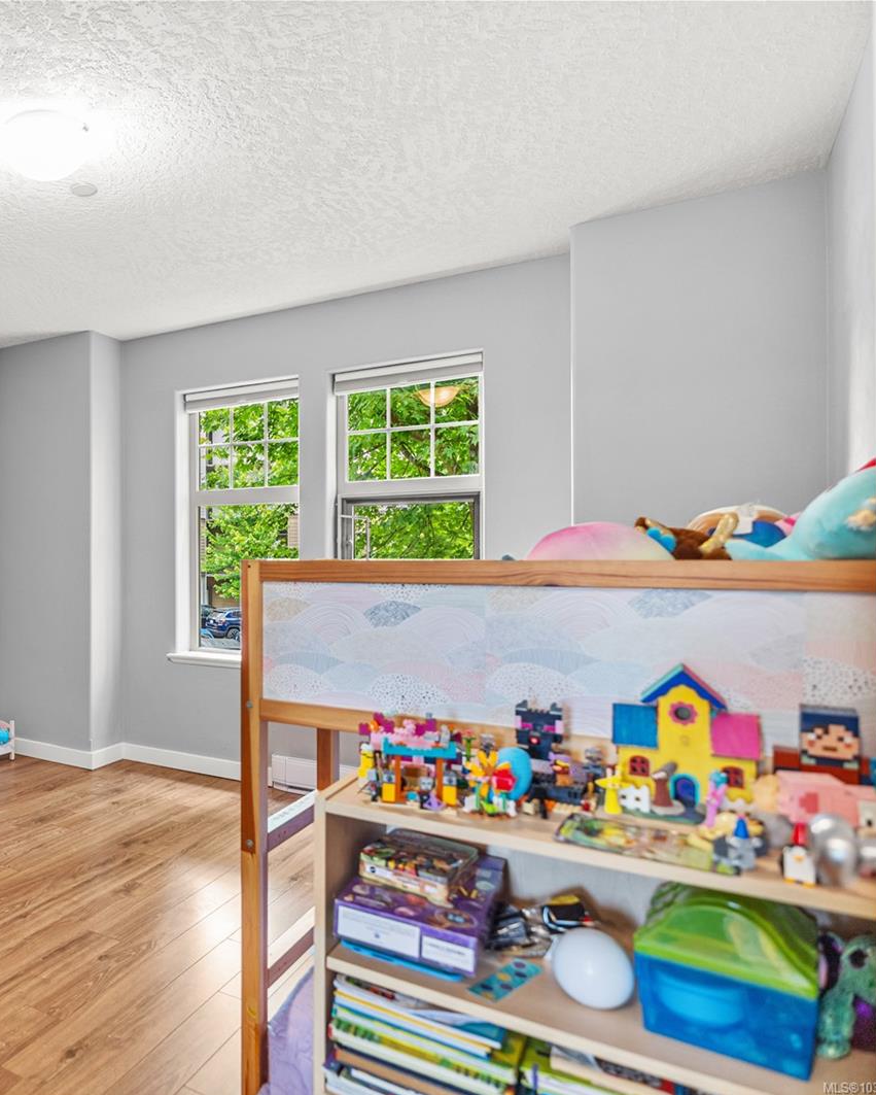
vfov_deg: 70.3
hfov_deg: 51.9
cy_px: 548
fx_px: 777
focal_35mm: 24
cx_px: 91
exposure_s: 1/30
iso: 400
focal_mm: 17
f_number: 2.8
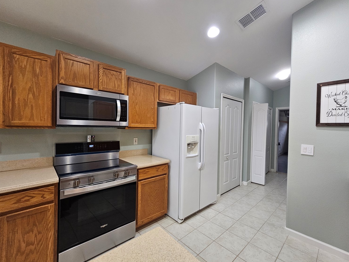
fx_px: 141
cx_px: 185
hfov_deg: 101.9
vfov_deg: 85.7
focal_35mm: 14
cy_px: 130
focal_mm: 2.2
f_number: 2.2
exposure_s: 1/60
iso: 250
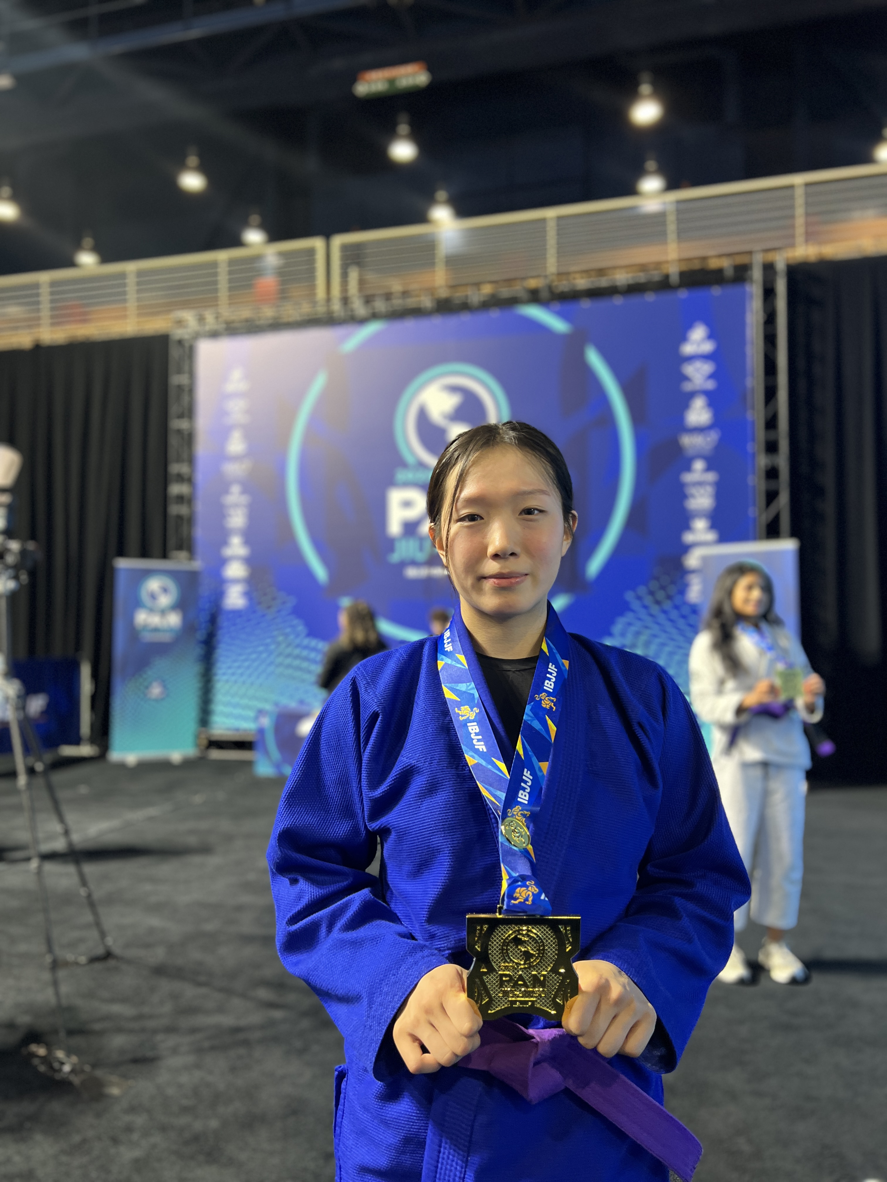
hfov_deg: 53.1
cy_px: 591
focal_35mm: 26
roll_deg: +1.2
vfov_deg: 67.3
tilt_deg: +3.0
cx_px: 444
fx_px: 888
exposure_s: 1/60
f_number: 1.5
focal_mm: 5.7
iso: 200
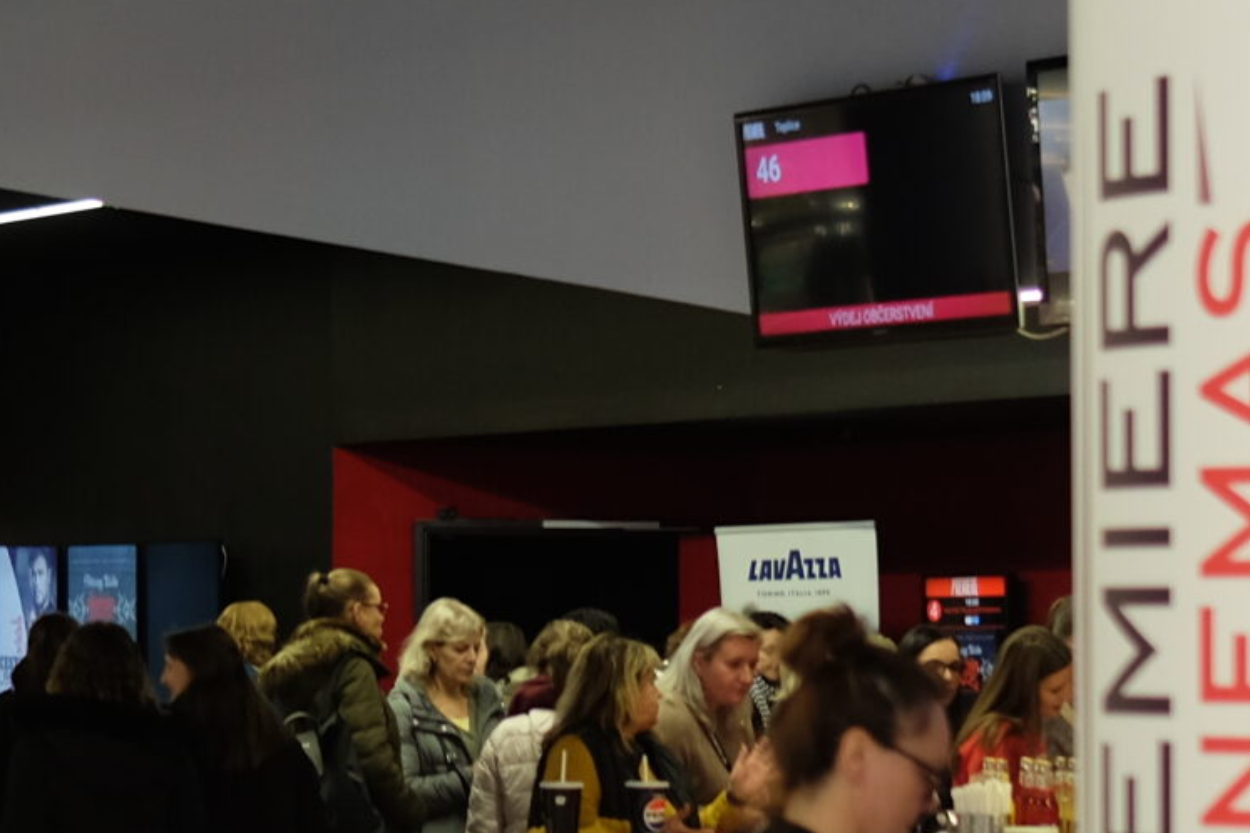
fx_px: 4166
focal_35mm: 120
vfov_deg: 11.4
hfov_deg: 17.0
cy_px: 444
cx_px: 418
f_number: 1.4
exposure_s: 1/100
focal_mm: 23
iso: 400
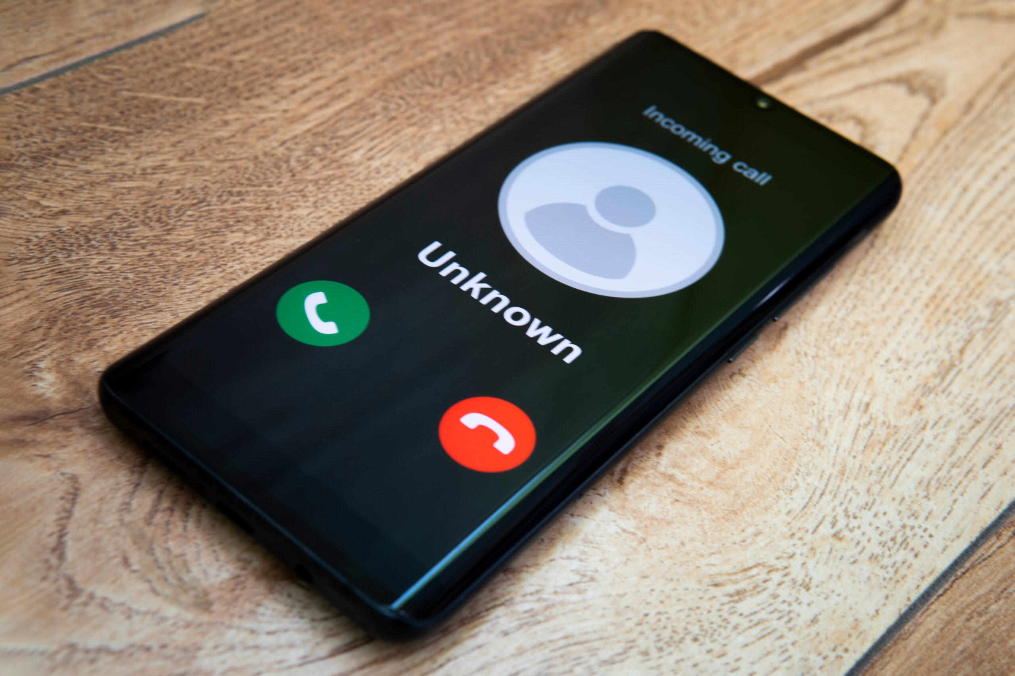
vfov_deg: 29.9
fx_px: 1269
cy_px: 338
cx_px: 508
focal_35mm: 45
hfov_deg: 43.6
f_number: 5.6
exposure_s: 1/2
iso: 100
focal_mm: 30
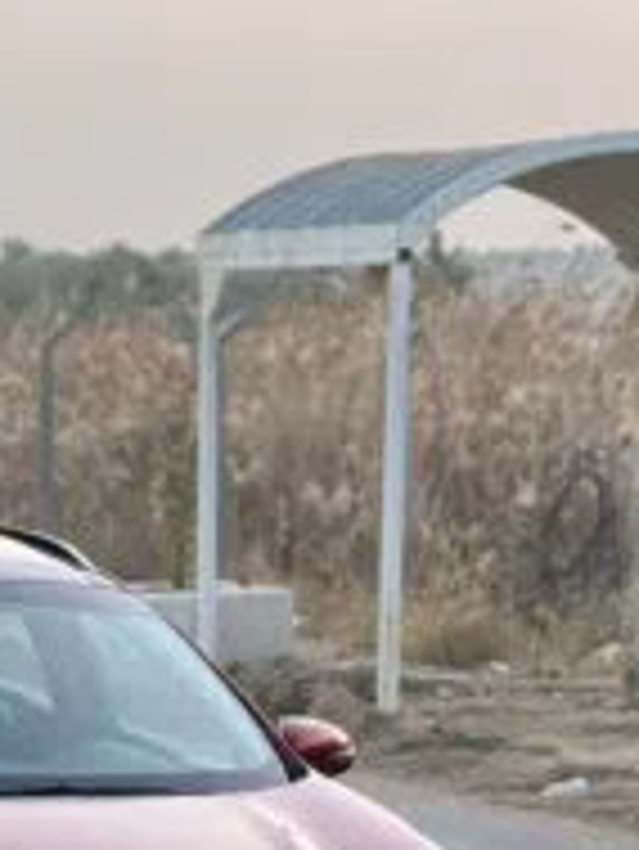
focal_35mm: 163
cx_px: -22
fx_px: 4007
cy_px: 661
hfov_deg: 9.1
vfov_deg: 12.1
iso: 125
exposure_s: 1/121
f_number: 2.8
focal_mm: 9
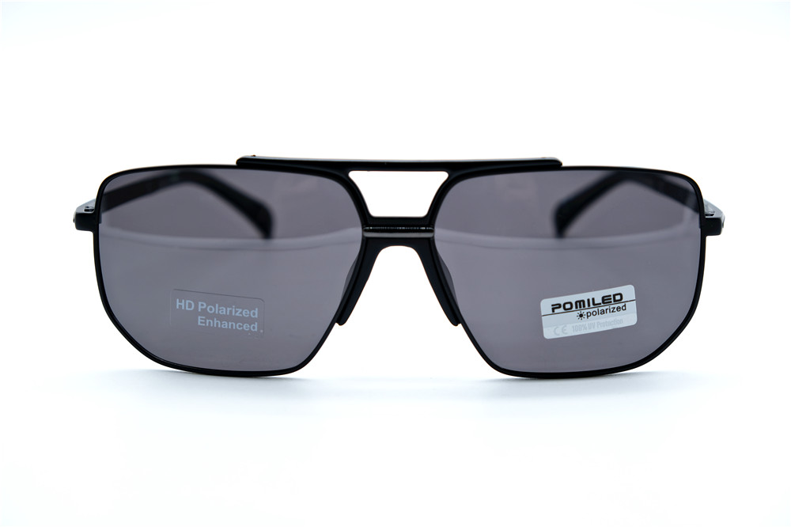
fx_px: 1406
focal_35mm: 64
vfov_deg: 21.2
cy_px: 264
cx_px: 396
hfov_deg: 31.4
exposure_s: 1/120
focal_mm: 42.5
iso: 160
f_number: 5.6
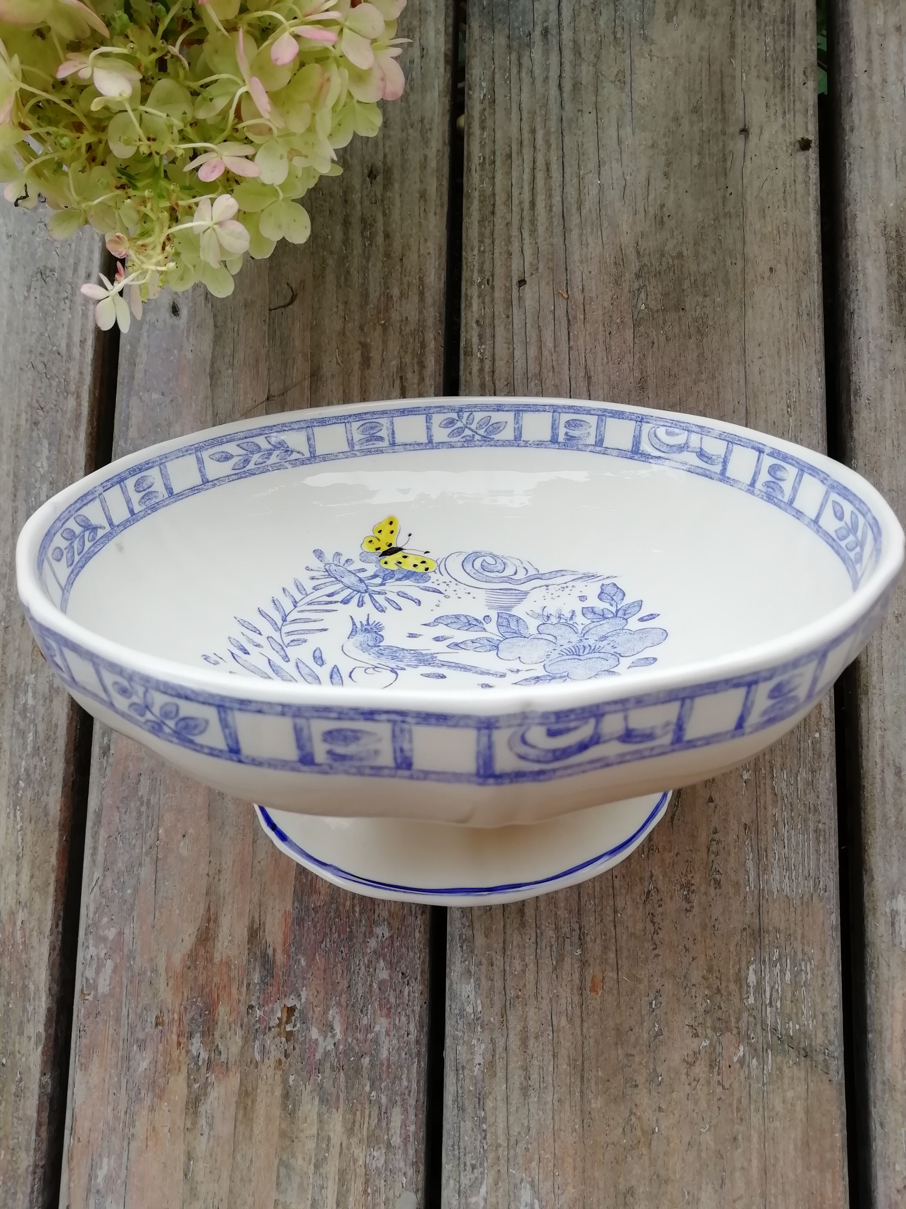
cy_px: 604
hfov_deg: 53.1
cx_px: 453
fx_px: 907
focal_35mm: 26
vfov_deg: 67.3
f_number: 2.2
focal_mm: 3.21
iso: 50
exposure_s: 1/270
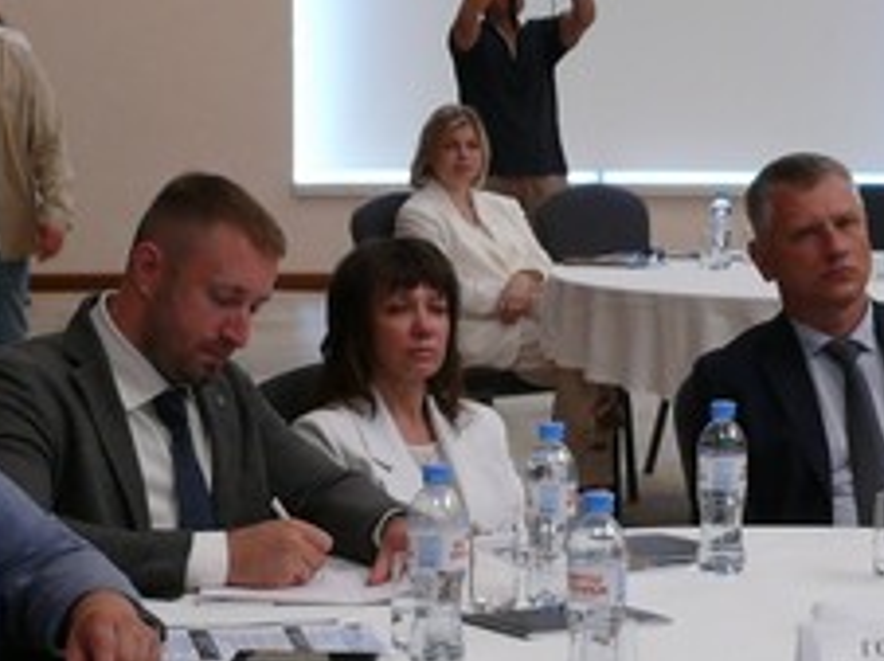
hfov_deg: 15.8
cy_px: 755
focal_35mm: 124
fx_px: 3163
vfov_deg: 11.7
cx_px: 657
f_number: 2.8
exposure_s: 1/30
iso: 100
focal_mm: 7.4
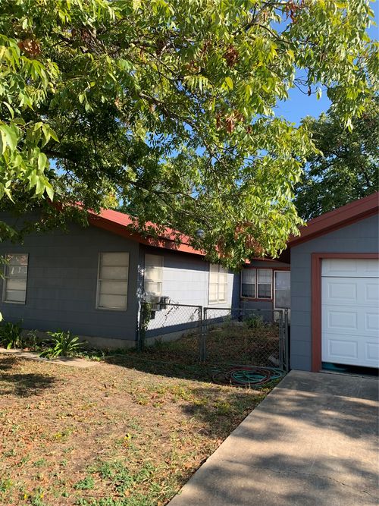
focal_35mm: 26
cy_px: 253
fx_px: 380
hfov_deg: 53.0
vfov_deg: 67.3
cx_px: 190
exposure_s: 1/759
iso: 25
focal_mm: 4.25
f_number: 1.8
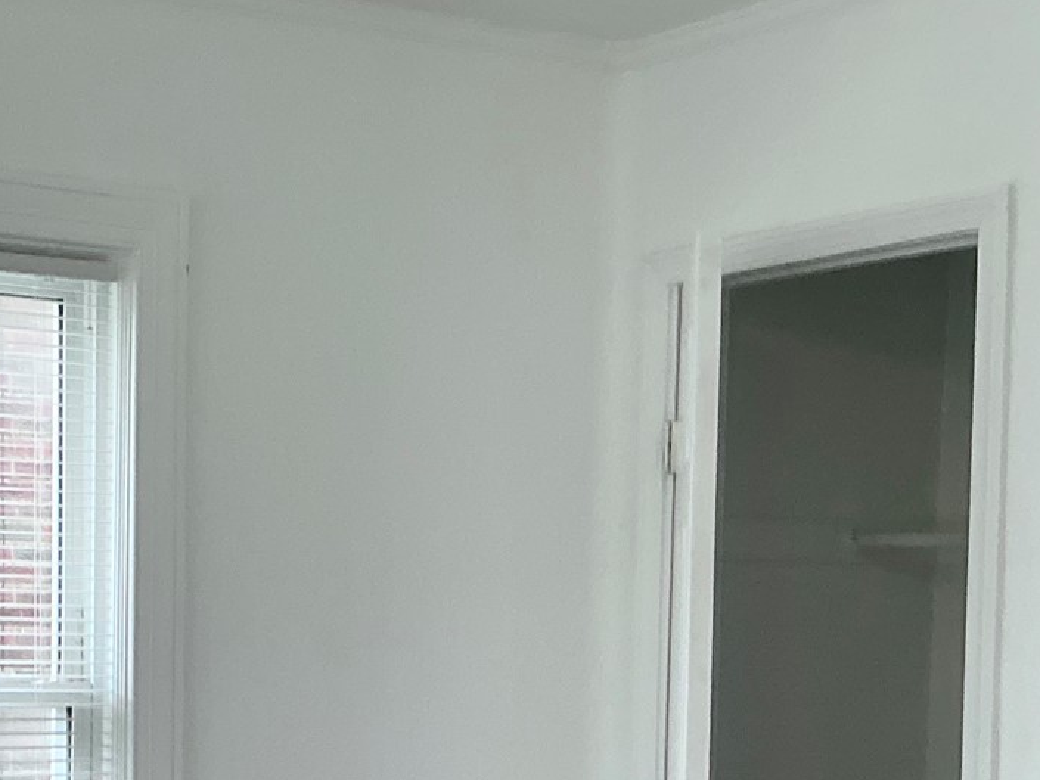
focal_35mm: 79
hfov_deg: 23.9
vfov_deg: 18.1
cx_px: 63
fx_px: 2374
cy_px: 833
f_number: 1.8
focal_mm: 3
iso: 40
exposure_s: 1/60
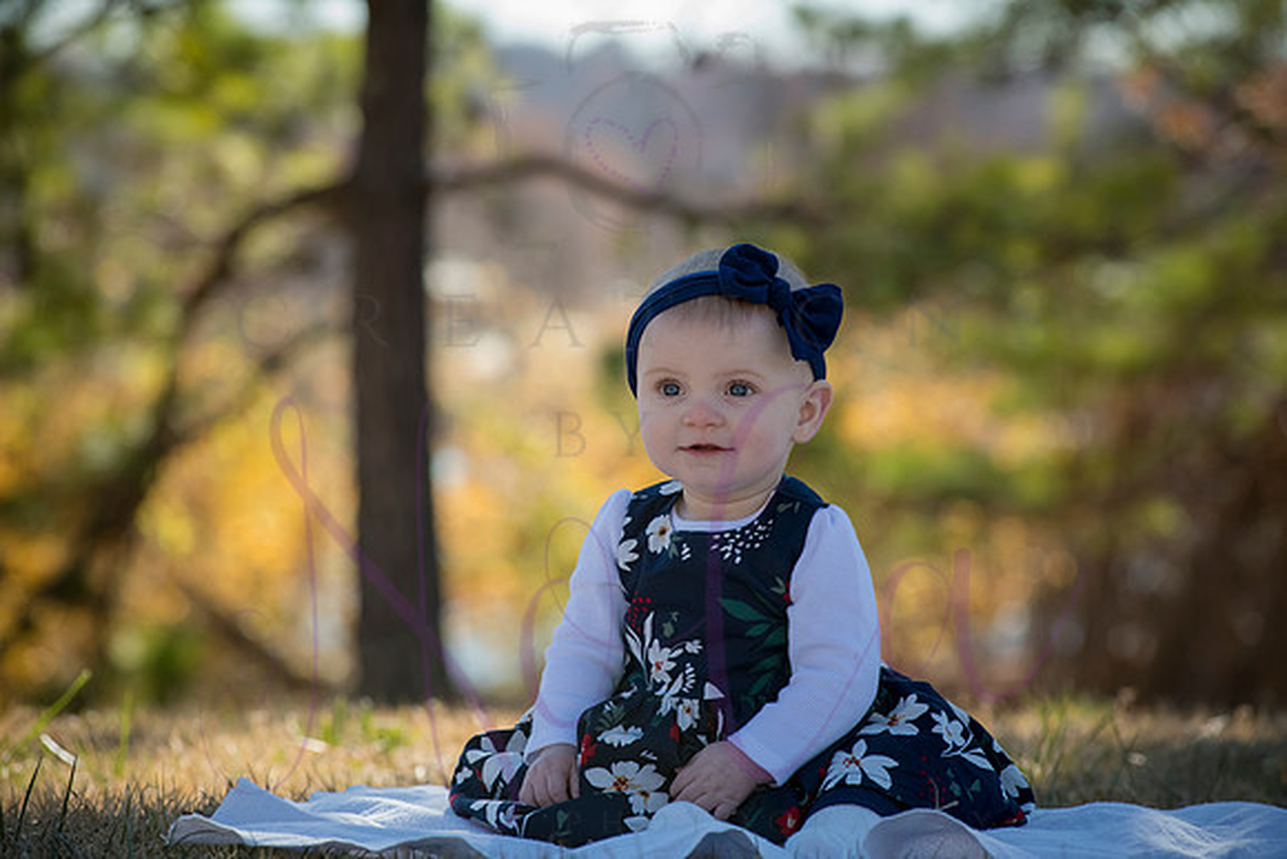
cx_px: 644
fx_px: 5185
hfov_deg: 14.2
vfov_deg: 9.5
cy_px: 430
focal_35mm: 145
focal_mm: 145
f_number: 5.6
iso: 400
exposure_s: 1/640
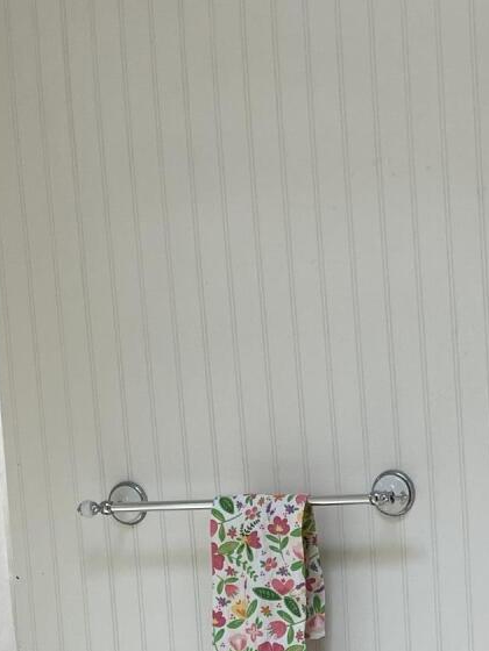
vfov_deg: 19.1
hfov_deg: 14.8
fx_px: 1884
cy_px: 659
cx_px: 341
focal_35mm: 100
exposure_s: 1/120
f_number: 1.8
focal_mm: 3.99
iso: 32
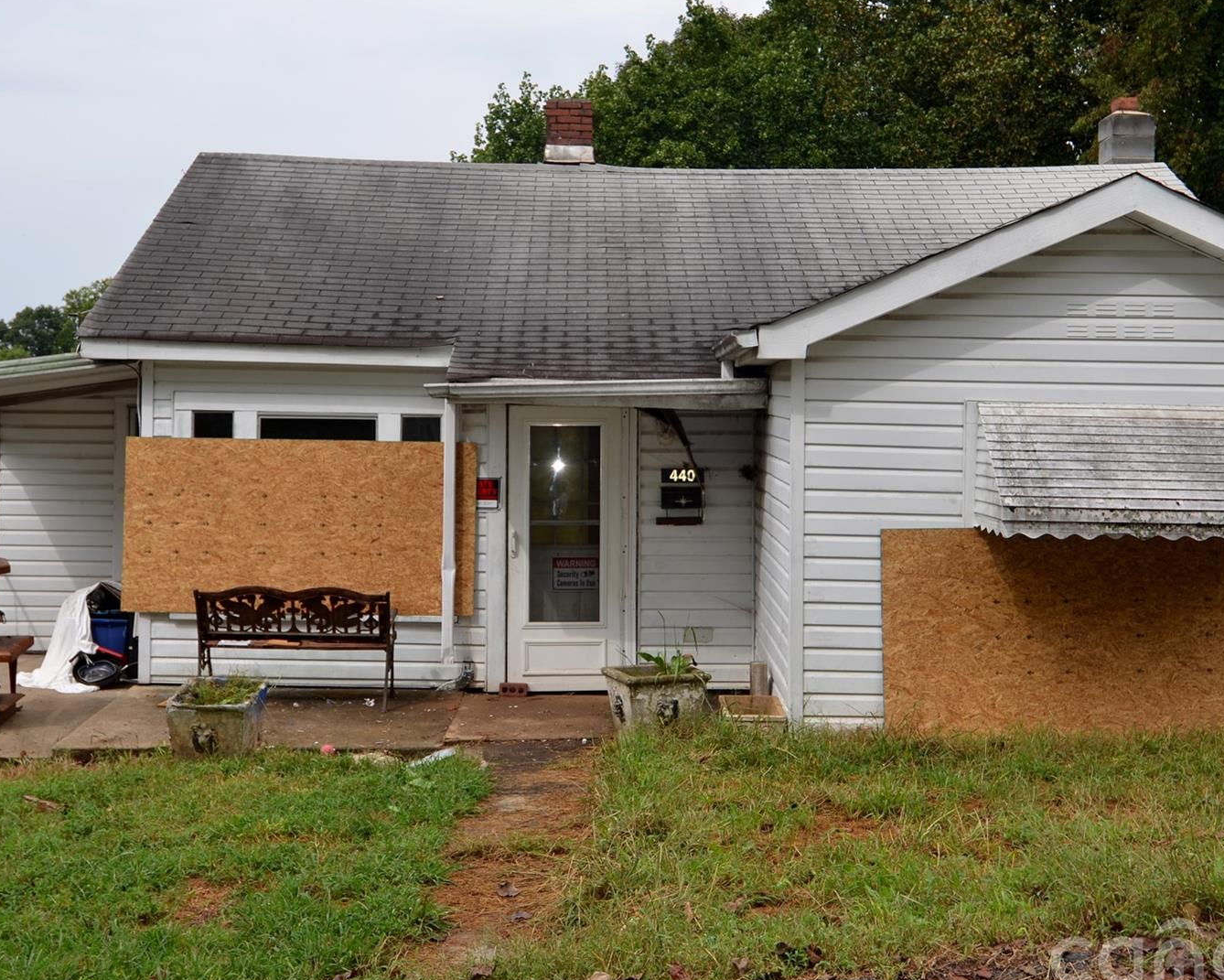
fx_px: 1558
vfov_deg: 34.8
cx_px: 664
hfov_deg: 42.9
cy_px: 410
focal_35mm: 43
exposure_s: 1/250
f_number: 7.1
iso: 100
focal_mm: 20
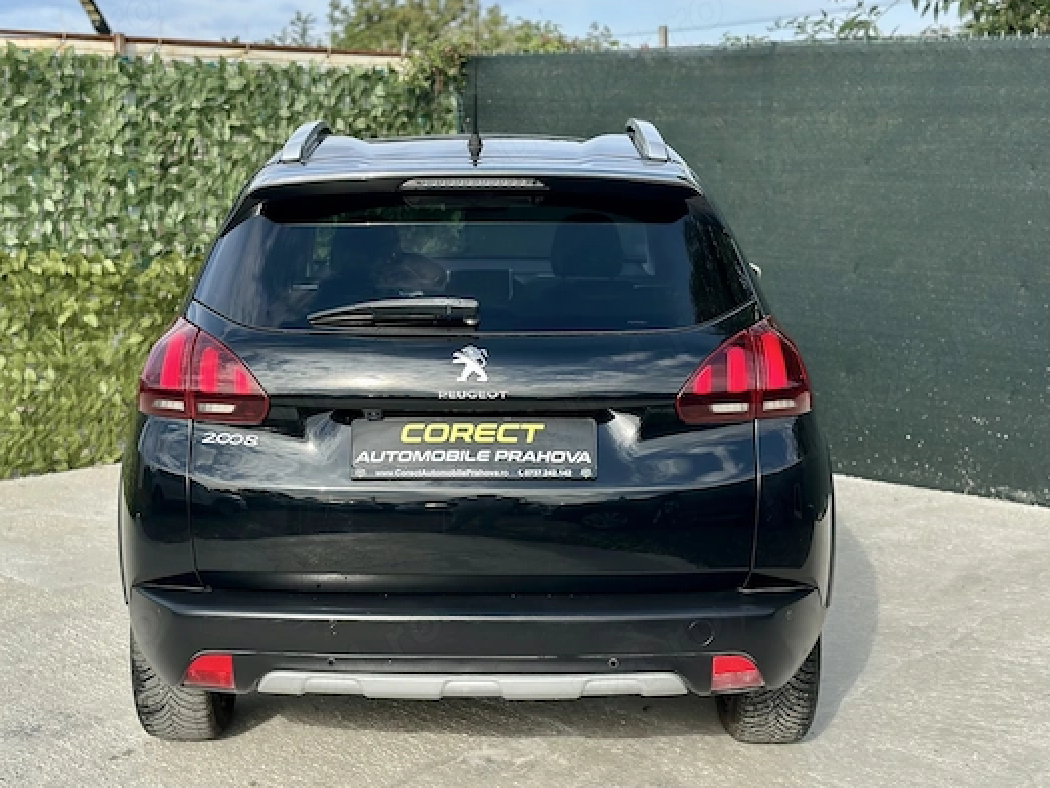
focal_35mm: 55
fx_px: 1668
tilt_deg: -9.3
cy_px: 417
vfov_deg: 26.6
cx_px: 453
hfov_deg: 34.9
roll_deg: +0.1
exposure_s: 1/1848
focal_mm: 6.86
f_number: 1.78
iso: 80
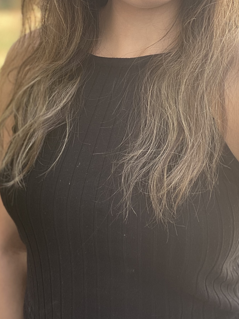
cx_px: 98
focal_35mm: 52
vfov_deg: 35.3
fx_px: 479
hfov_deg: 28.0
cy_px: 51
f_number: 2.2
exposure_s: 1/122
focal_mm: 2.71
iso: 25
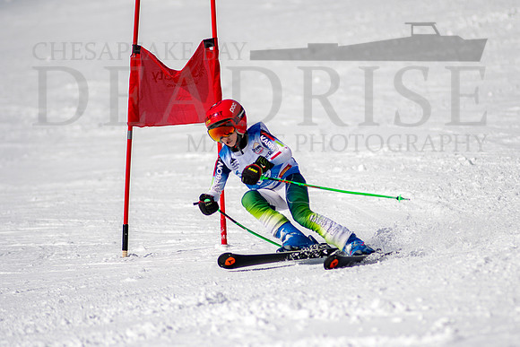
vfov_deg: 2.5
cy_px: 189
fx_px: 7881
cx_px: 289
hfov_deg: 3.8
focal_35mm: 545
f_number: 2.8
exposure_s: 1/6400
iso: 100
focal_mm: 300
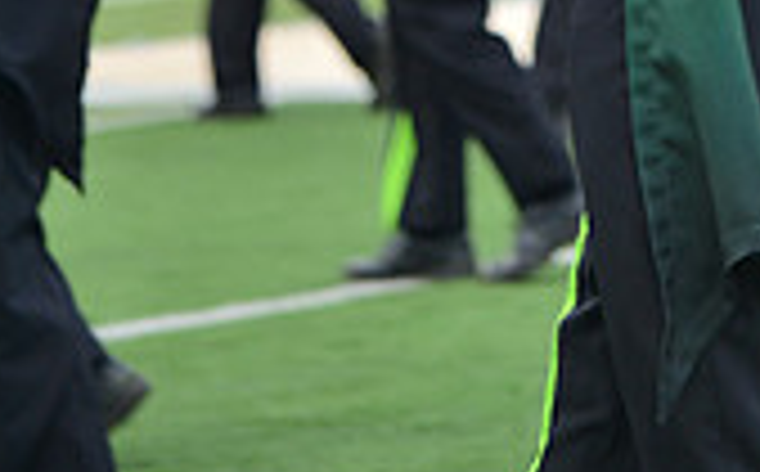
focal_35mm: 489
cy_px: -468
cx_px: 636
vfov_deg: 2.7
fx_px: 10112
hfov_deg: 4.3
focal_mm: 180
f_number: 5.6
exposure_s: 1/500
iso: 200
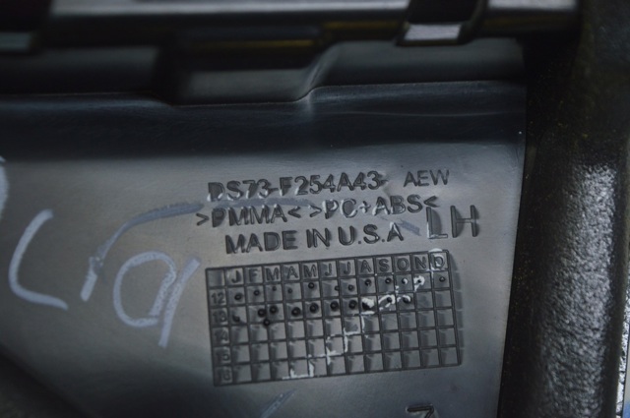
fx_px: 1442
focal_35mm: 82
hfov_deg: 24.6
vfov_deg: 16.5
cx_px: 315
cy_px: 209
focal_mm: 55
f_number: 5.6
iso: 400
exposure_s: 1/60
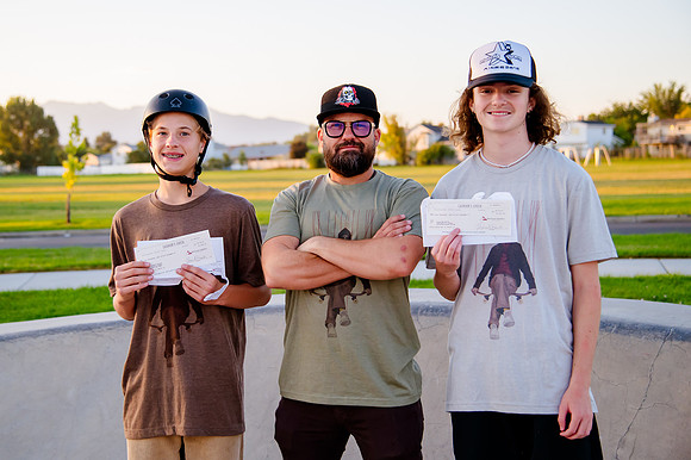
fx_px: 1084
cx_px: 300
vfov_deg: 23.9
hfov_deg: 35.3
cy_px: 200
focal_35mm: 57
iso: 1600
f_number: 4
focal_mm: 50
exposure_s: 1/1250
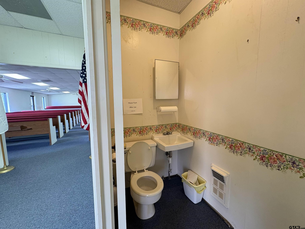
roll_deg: +1.7
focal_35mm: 14
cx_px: 152
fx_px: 123
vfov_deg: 85.7
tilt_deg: -4.5
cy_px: 114
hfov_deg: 102.1
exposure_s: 1/60
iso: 160
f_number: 2.2
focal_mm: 2.22
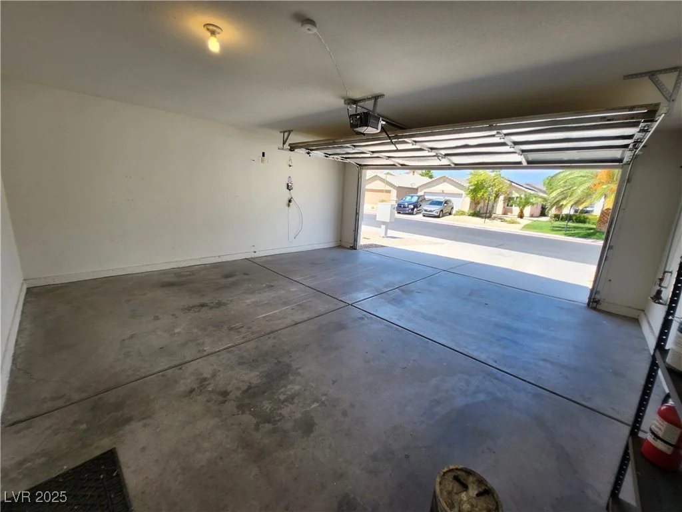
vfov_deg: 89.9
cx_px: 341
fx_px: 256
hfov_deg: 106.2
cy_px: 256
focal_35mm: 13
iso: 32
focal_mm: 1.7
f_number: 2.2
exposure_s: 1/177
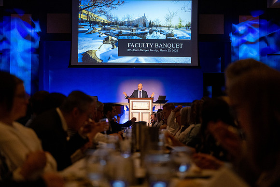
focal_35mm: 70
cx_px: 140
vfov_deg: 19.5
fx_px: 545
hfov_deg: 28.8
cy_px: 94
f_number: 2.8
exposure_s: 1/400
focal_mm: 70
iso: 2500
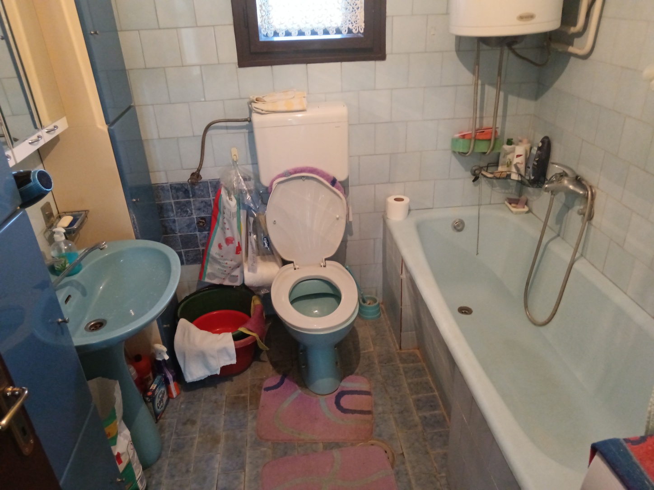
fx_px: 510
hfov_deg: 65.3
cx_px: 327
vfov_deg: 51.4
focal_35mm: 27
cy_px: 245
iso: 1600
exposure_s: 1/25
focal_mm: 4.95
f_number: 1.9
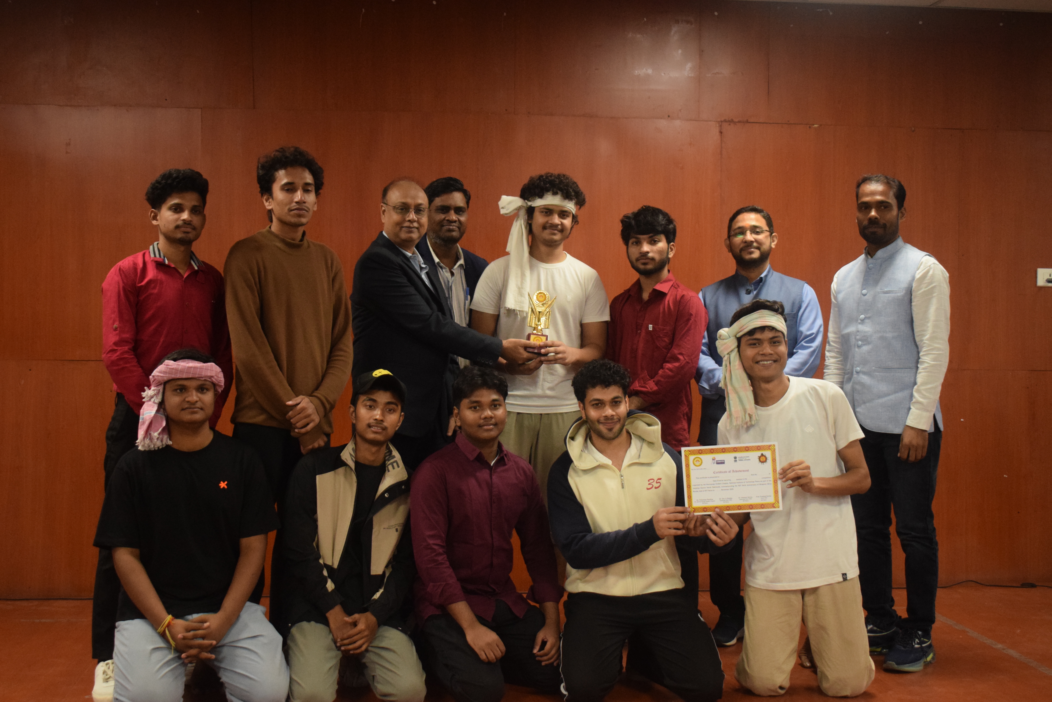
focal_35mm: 51
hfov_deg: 38.9
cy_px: 351
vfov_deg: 26.5
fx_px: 1491
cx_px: 526
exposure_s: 1/125
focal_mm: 34
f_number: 4.5
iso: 2500
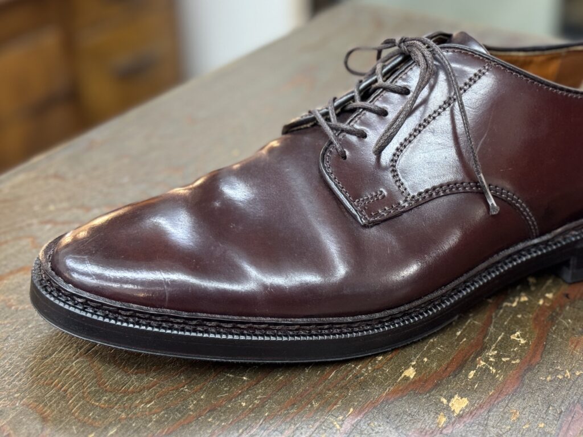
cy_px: 218
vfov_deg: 30.3
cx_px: 292
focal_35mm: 48
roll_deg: +0.0
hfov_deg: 39.7
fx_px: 808
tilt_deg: -28.3
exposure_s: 1/60
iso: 250
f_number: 1.78
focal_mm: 6.76
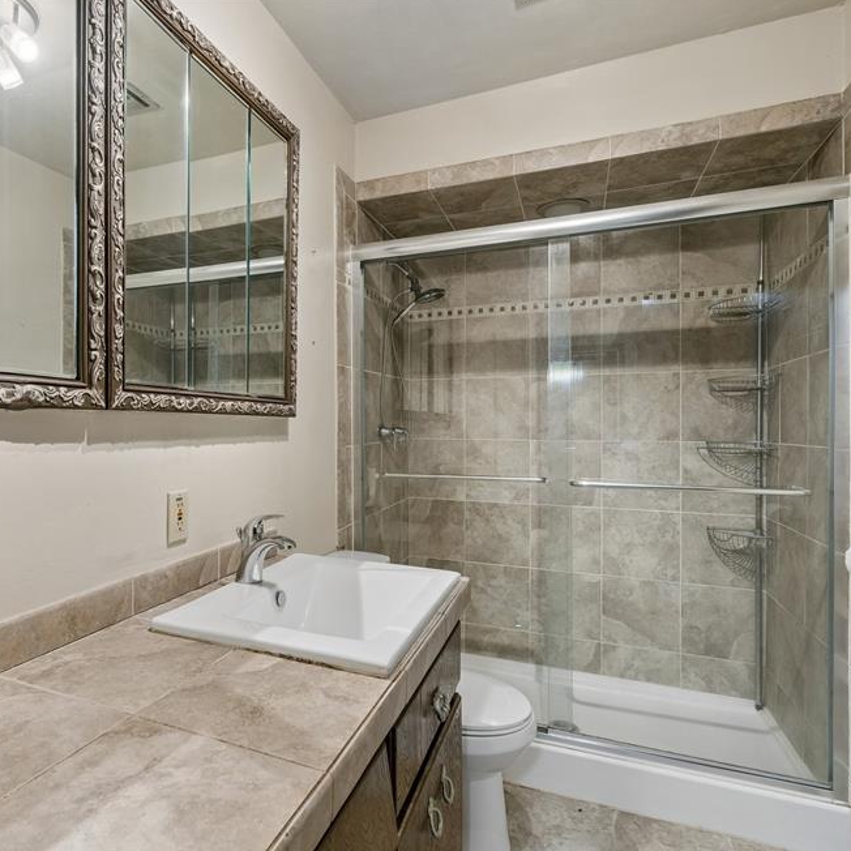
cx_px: 303
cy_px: 440
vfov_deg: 74.8
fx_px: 556
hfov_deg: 73.2
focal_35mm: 20
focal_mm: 10
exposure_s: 1/20
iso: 200
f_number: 6.3
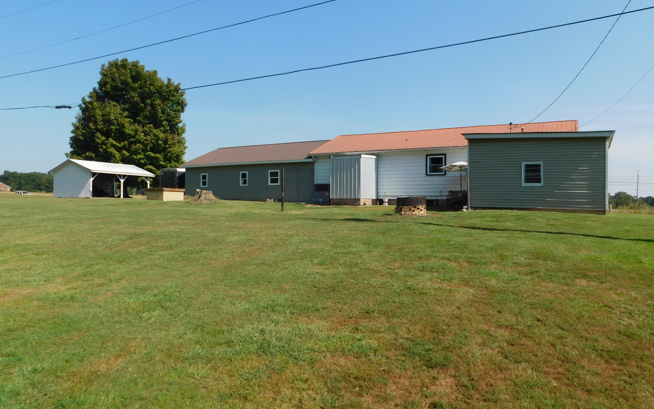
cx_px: 321
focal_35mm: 26
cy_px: 199
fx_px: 463
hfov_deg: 70.4
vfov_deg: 47.6
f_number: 6
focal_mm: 4.1
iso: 125
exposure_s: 1/500
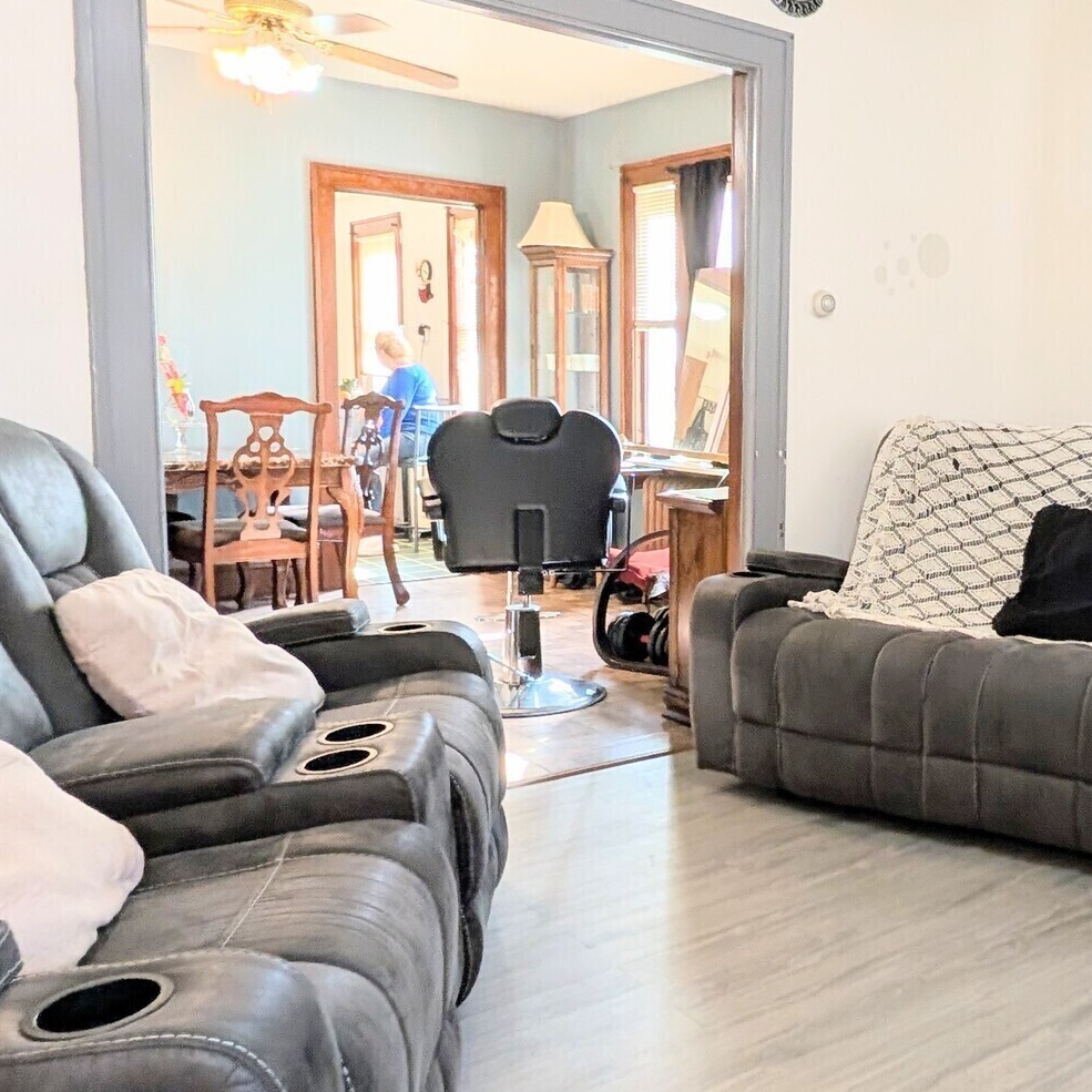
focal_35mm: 33
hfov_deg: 45.8
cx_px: 947
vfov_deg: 49.7
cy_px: 534
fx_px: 1178
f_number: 1.7
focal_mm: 2.02
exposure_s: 1/60
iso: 105
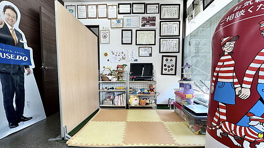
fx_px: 112
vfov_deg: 66.9
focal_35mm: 16
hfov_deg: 99.4
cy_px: 81
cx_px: 133
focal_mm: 2.22
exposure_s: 1/120
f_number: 2.2
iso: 80
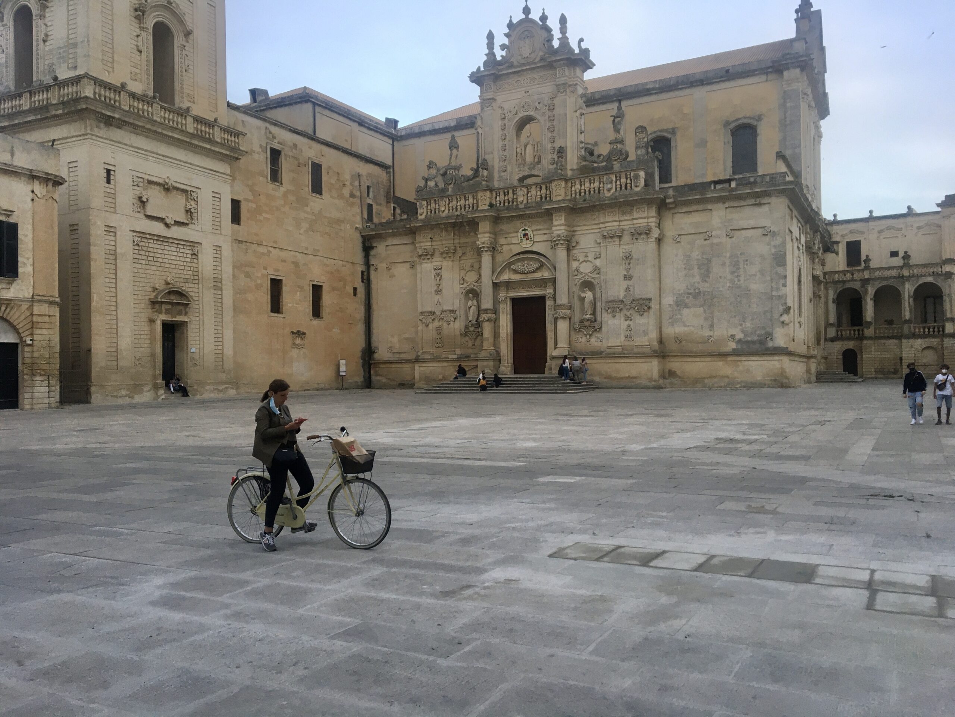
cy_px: 358
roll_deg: +0.3
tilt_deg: +1.7
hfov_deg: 61.7
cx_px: 478
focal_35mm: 29
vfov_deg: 48.2
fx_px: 800
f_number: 2.2
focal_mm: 4.15
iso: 25
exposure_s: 1/33
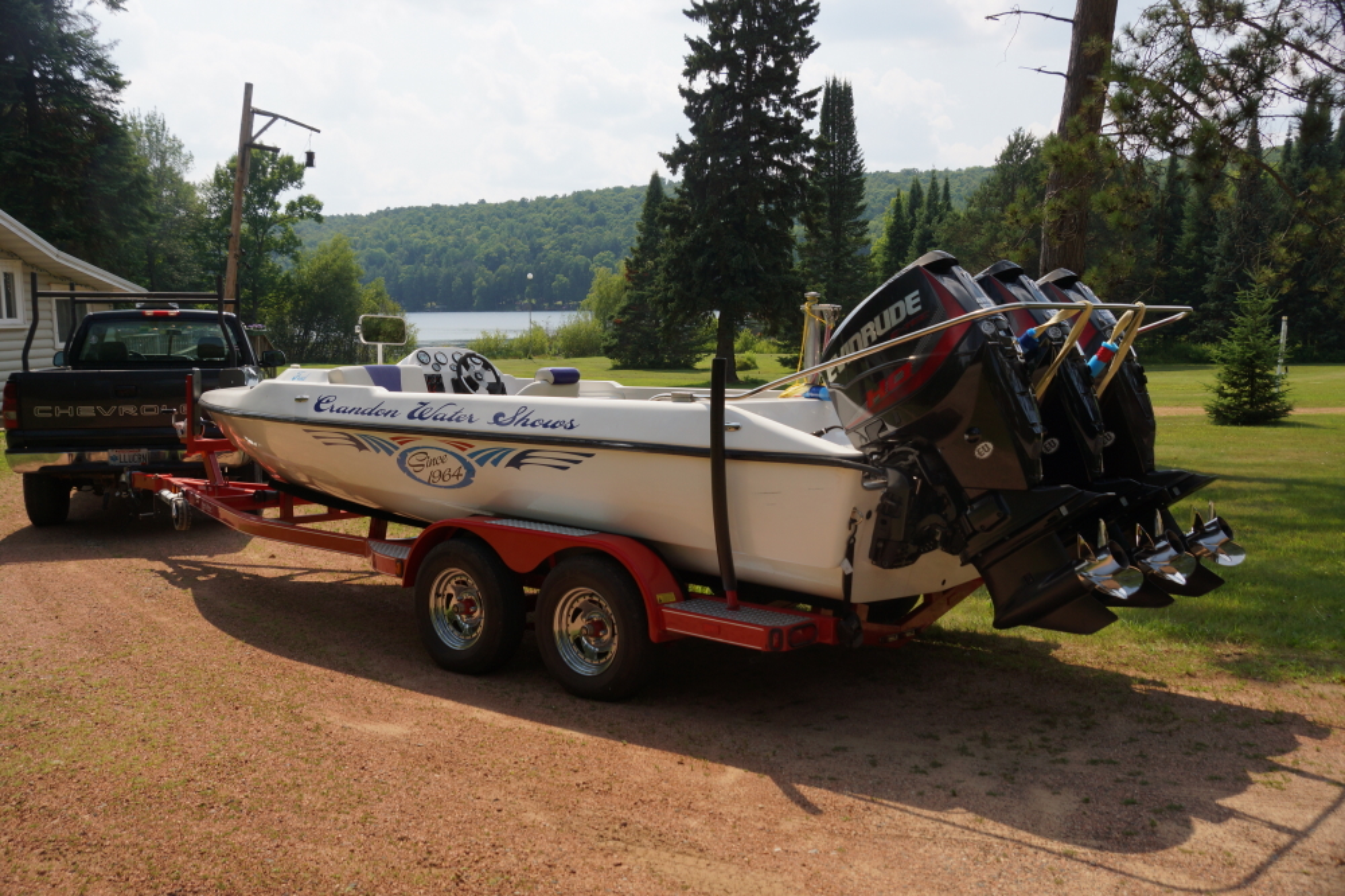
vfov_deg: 36.8
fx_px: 1344
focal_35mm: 36
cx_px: 672
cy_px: 448
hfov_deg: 53.1
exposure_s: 1/160
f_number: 6.3
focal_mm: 24
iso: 100
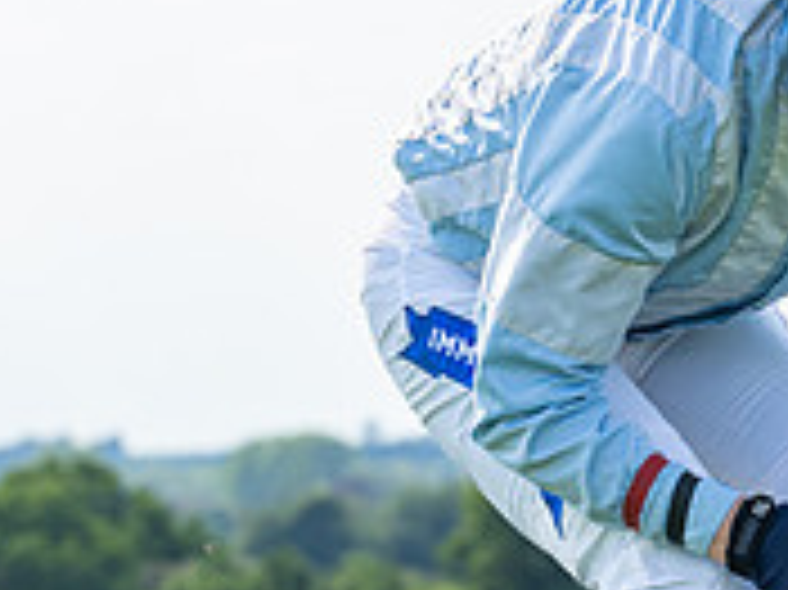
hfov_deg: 4.7
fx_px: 9554
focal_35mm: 420
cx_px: 975
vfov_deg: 3.5
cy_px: 627
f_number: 5
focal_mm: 84
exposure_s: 1/1000
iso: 200
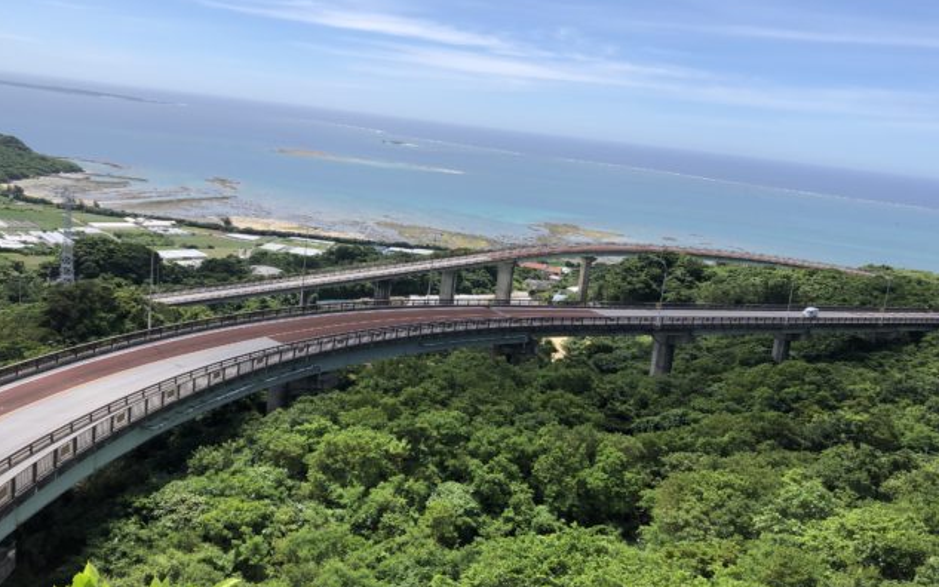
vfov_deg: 41.8
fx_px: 768
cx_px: 466
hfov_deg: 62.9
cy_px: 270
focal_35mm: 30
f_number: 1.8
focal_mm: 3.99
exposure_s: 1/2088
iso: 20
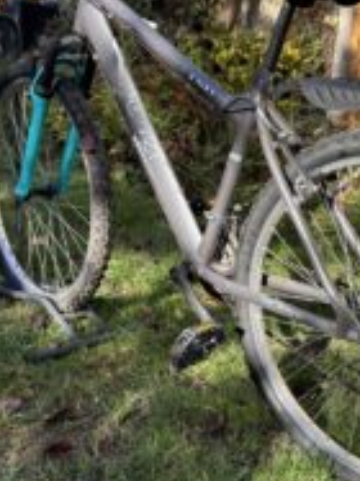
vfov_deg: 38.1
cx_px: 252
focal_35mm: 50
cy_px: 275
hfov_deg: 28.8
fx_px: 694
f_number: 1.6
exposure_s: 1/787
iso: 50
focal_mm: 5.96
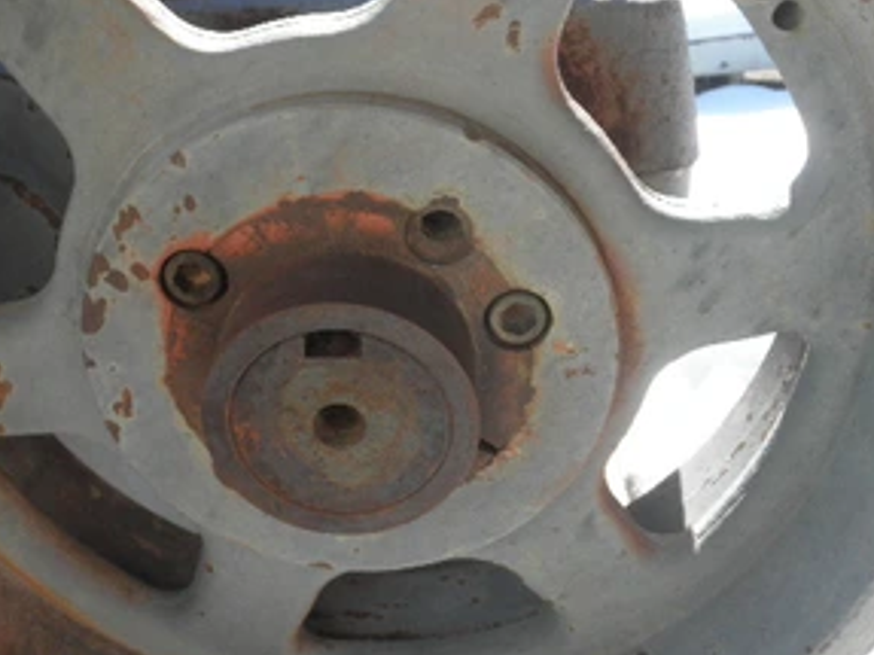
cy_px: 250
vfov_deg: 36.6
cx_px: 396
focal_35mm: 39
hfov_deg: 47.8
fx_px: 984
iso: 64
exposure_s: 1/250
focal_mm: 5
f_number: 3
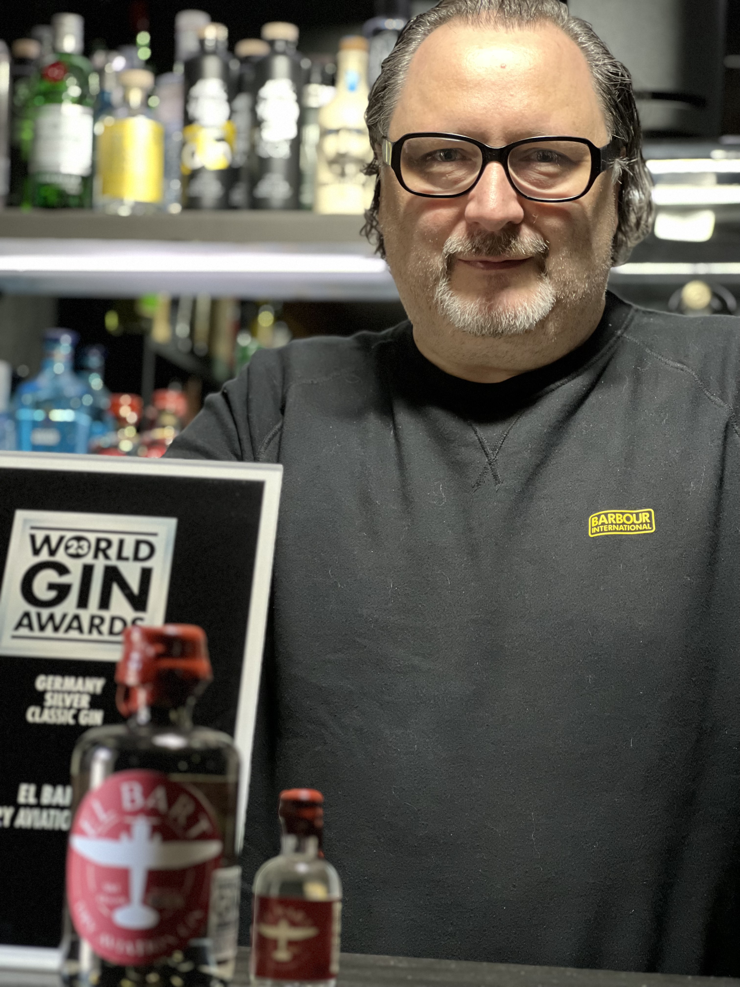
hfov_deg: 19.1
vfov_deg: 25.3
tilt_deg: +5.1
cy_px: 494
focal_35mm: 77
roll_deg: -2.3
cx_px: 370
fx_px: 2195
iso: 500
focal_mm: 9
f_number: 2.8
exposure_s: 1/15
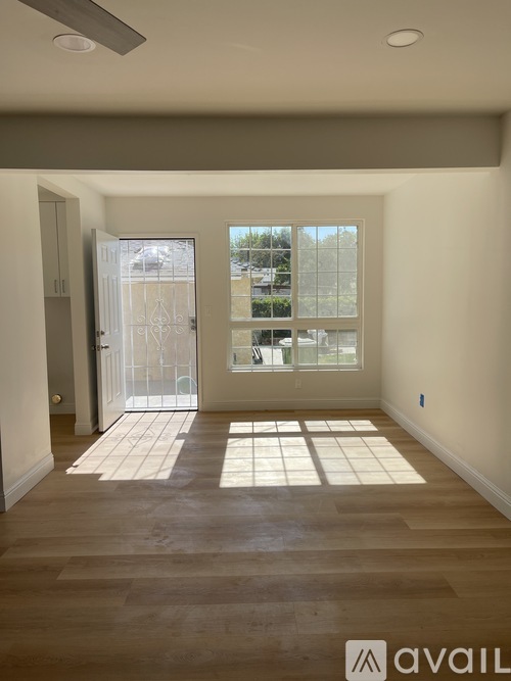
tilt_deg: -5.0
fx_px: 512
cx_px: 256
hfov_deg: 53.0
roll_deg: +0.5
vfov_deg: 67.3
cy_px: 340
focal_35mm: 26
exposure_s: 1/1387
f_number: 1.6
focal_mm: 5.1
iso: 32
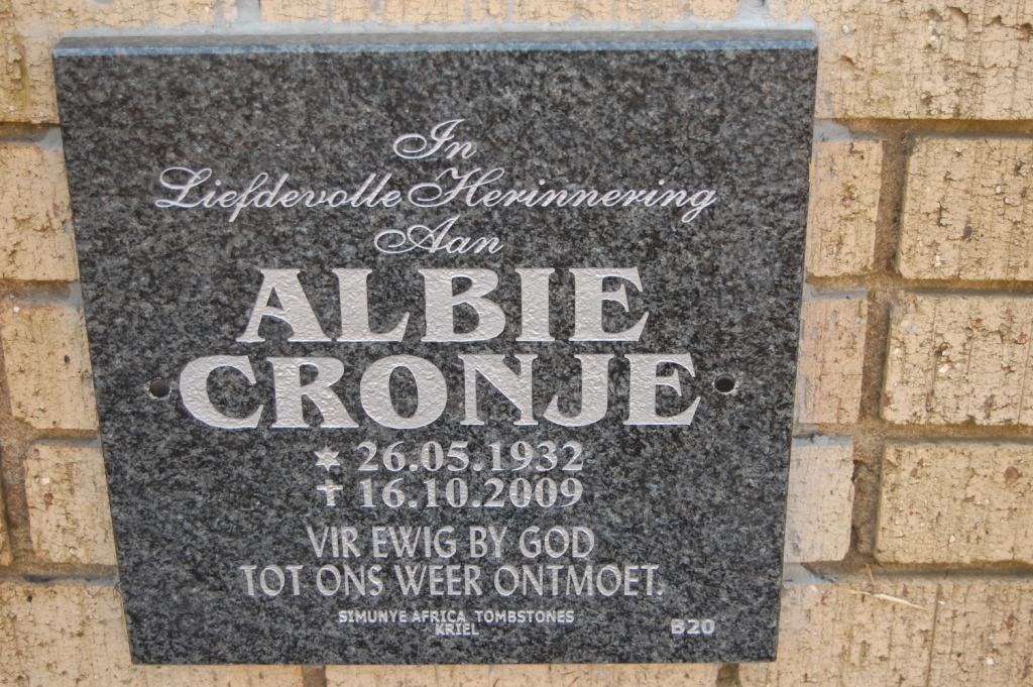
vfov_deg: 21.5
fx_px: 1806
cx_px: 516
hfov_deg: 31.9
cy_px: 344
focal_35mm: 63
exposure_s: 1/100
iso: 400
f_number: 5.3
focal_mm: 42
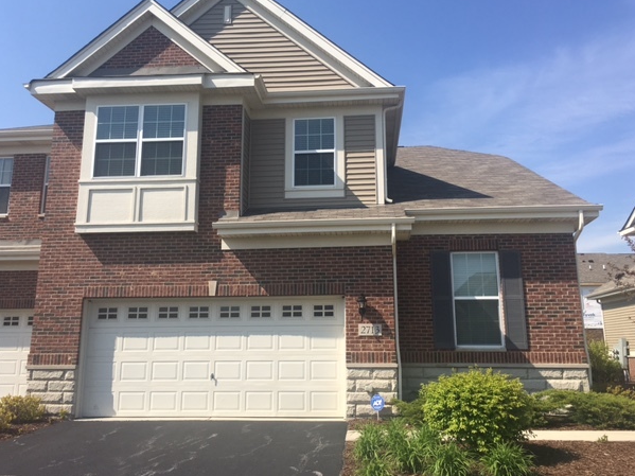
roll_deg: -0.6
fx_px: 569
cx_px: 318
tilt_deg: +11.8
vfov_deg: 45.4
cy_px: 228
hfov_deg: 58.4
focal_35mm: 31
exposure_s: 1/1538
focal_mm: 4.15
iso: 25
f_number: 2.2
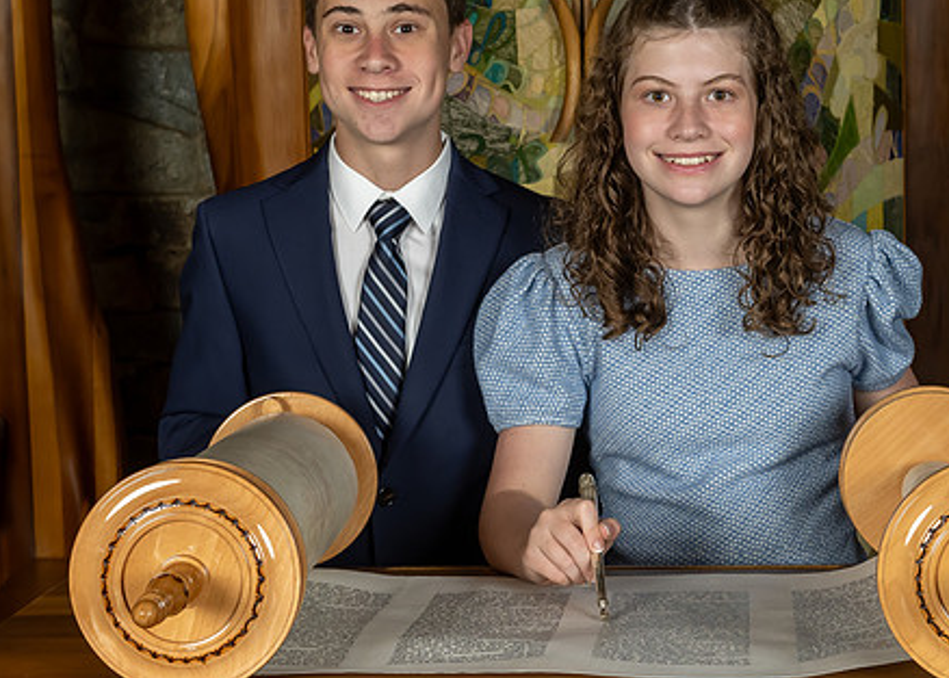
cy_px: 222
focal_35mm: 79
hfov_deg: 25.1
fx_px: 2130
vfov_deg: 18.0
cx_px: 566
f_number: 8
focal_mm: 35
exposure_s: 1/200
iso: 640
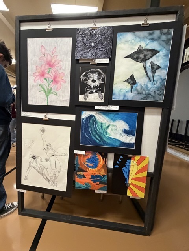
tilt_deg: -6.5
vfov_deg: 102.1
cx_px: 94
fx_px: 102
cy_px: 126
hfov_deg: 85.7
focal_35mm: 14
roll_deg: -3.6
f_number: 2.2
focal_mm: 2.22
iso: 640
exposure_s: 1/60
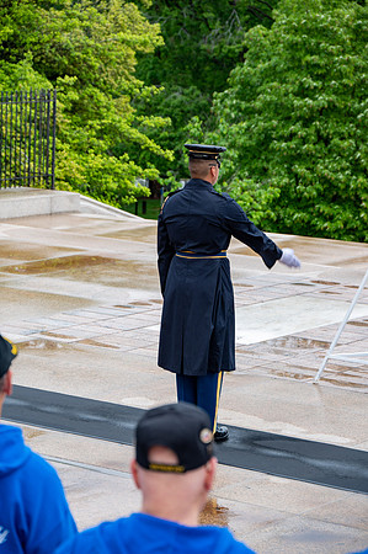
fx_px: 1844
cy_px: 277
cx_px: 184
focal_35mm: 120
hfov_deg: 11.4
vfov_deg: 17.1
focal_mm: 120
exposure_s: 1/100
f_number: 6.3
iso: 140
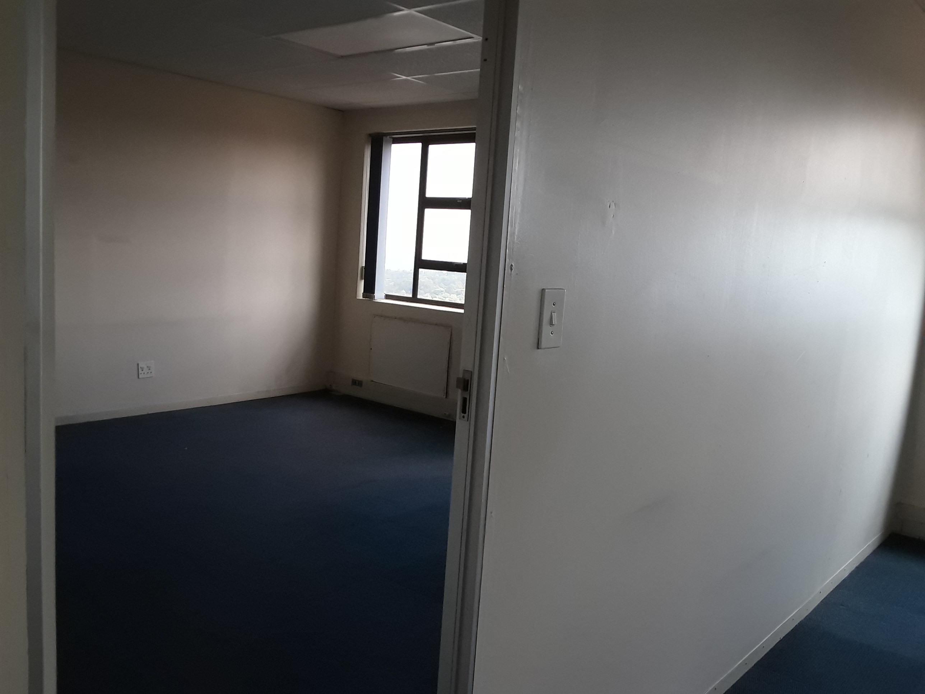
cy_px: 347
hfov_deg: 60.0
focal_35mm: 30
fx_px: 802
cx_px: 462
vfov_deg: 46.8
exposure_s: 1/100
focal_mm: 2.2
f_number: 1.9
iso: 64
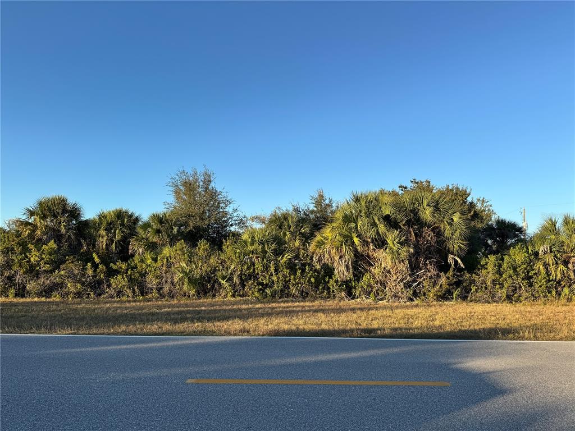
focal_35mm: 24
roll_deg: -1.2
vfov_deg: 56.8
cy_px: 216
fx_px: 399
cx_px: 288
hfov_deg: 71.6
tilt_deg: +6.6
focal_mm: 6.76
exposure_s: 1/2105
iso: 80
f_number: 1.78
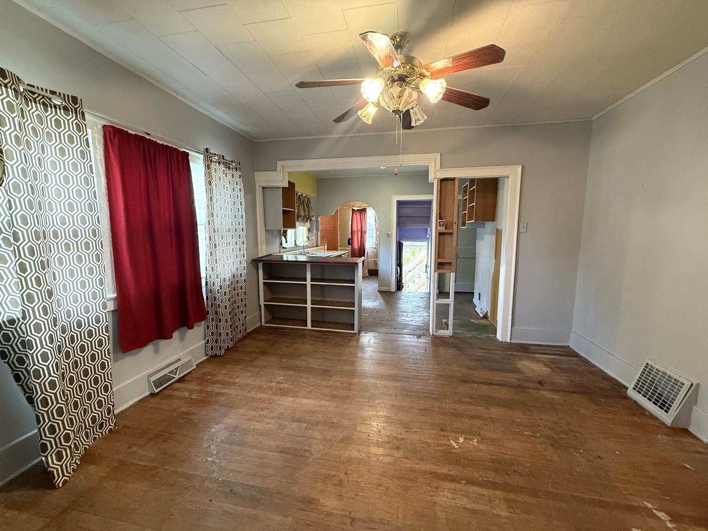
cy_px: 266
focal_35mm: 14
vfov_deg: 85.7
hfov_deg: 102.1
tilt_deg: -5.5
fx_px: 286
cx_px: 354
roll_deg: +0.9
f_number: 2.2
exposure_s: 1/60
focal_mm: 2.22
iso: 500
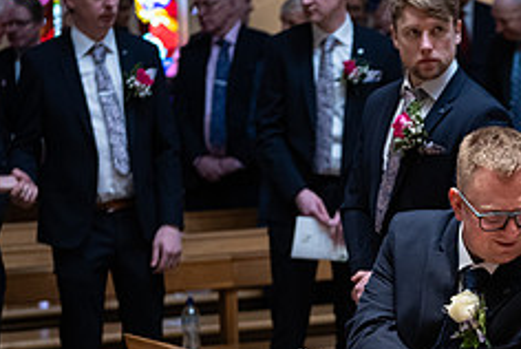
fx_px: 2492
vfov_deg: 8.0
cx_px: 490
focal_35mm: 172
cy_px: 348
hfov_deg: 11.8
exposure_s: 1/160
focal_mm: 70
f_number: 3.5
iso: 1000
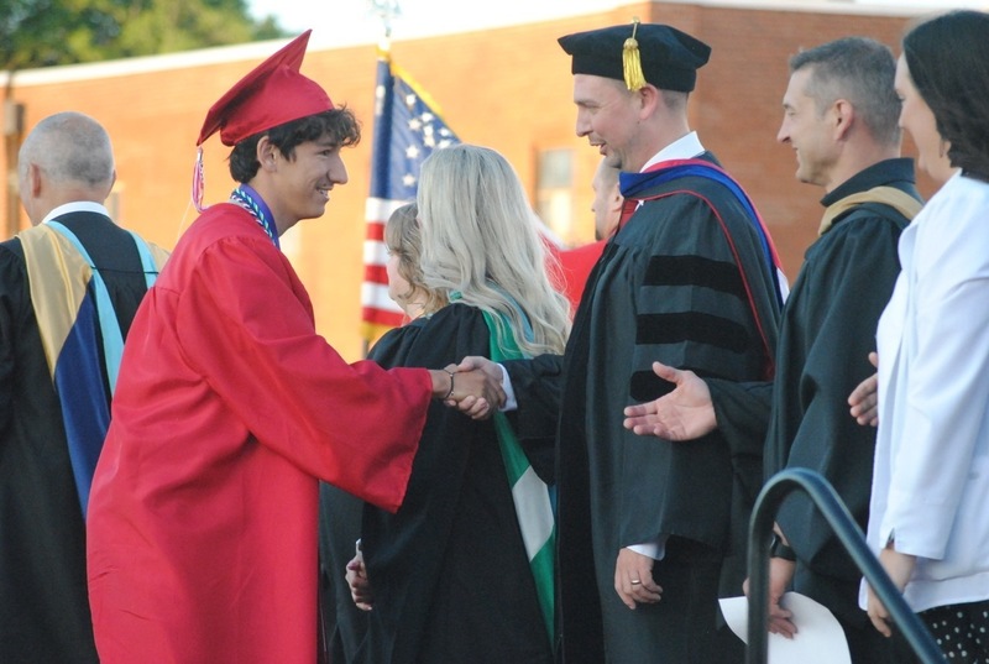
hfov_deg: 9.4
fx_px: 5987
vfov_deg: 6.3
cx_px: 494
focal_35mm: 218
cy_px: 332
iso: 1250
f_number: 5
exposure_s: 1/500
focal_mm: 145
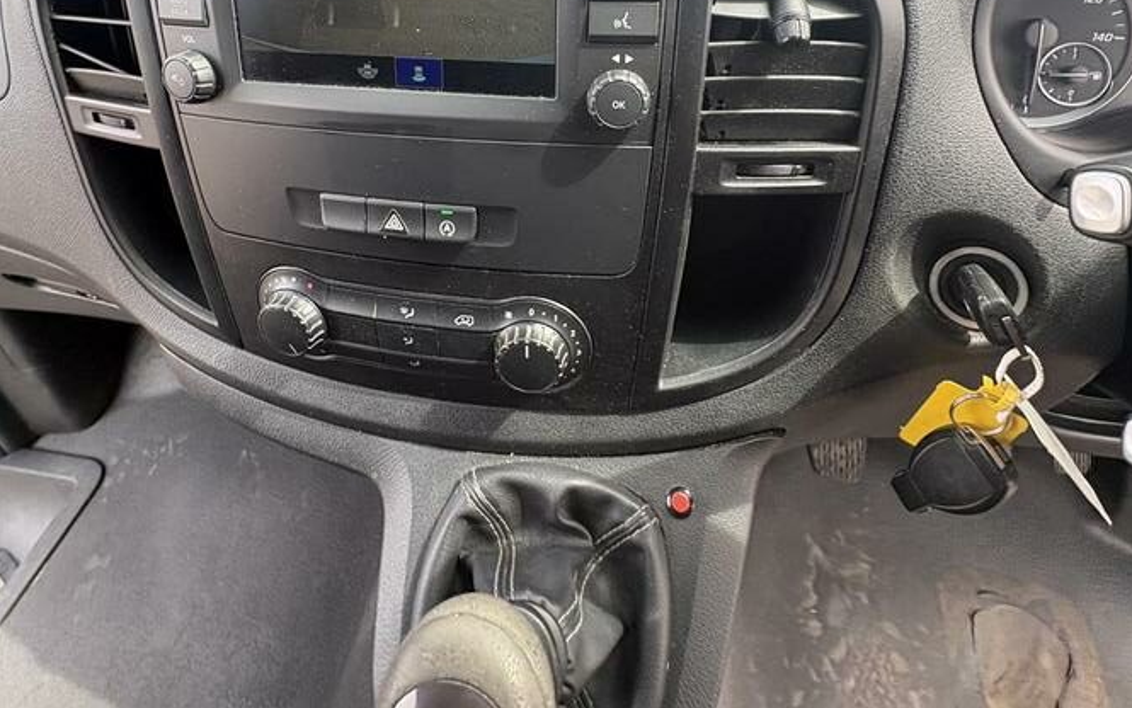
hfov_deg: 85.0
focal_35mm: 20
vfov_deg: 54.2
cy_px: 111
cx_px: 569
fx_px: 617
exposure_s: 1/106
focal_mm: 2.22
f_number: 2.2
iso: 125
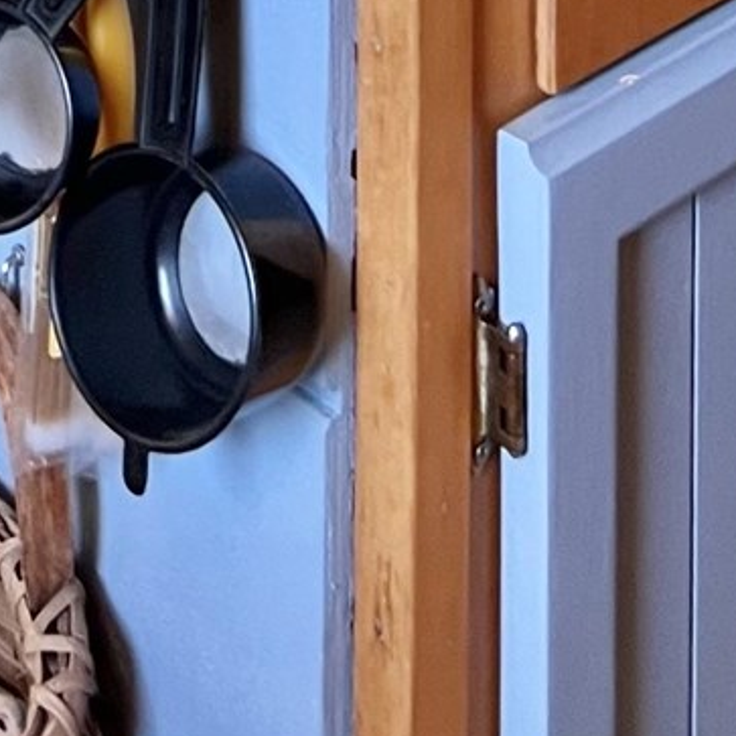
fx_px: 3512
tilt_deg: -7.0
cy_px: -1409
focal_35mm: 146
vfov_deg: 9.6
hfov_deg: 11.8
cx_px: 20
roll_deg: +0.5
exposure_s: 1/60
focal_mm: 5.7
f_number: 1.5
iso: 80
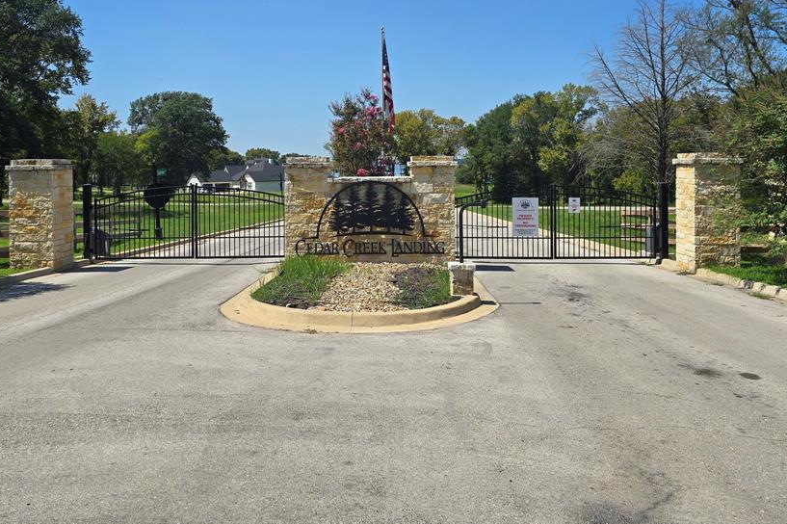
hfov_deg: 61.9
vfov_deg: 42.9
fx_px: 656
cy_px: 169
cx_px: 371
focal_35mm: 30
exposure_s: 1/1111
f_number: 1.7
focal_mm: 6.3
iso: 12
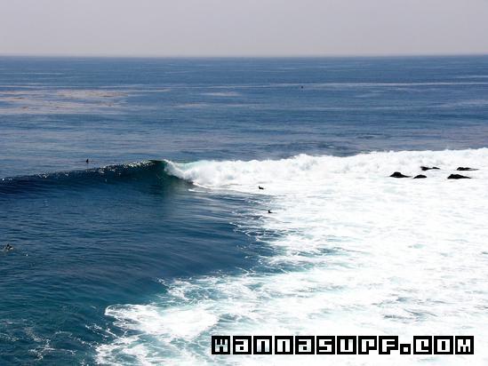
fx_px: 1029
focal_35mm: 73
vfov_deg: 20.2
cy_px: 183
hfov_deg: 26.7
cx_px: 244
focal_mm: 12.1
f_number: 6.5
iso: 100
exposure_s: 1/1600
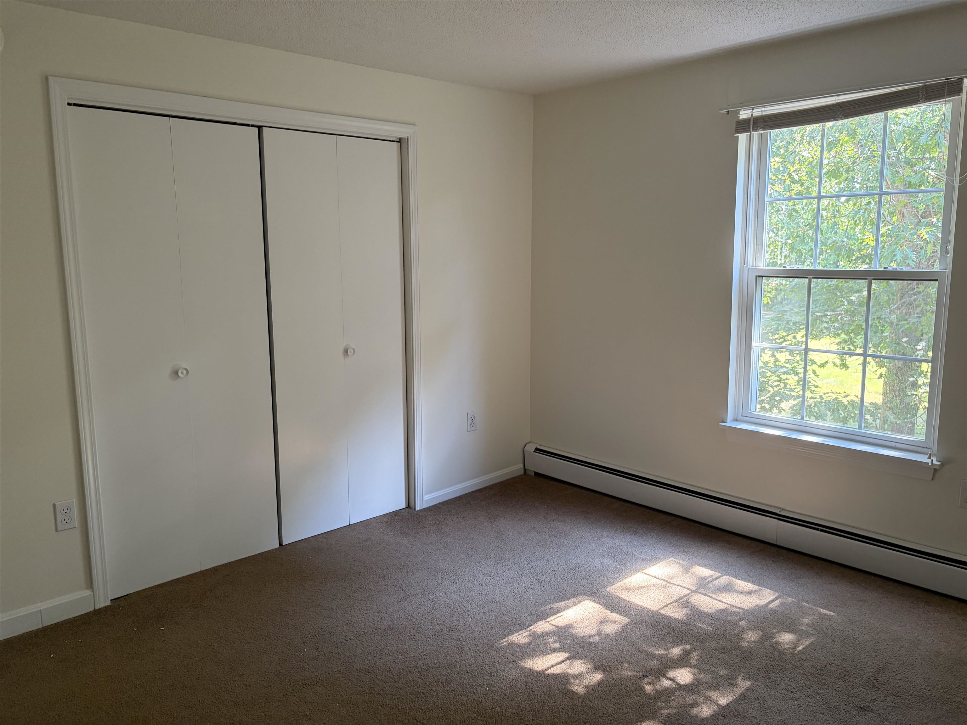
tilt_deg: -8.4
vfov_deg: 53.1
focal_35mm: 26
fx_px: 726
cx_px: 484
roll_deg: +0.5
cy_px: 362
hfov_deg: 67.3
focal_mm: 5.96
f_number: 1.6
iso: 125
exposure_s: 1/60
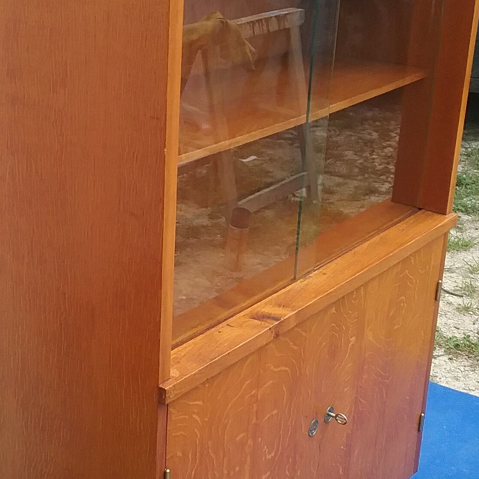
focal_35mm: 64
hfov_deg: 26.6
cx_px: 135
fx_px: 1002
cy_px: 201
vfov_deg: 26.9
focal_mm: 3.3
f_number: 2.2
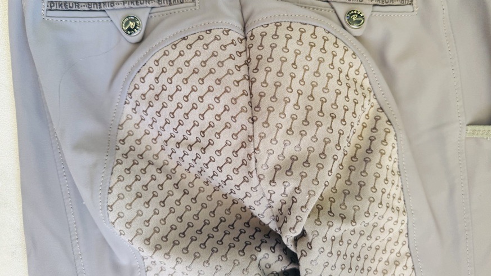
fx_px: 351
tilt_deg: -87.2
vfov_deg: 42.6
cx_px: 253
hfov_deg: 69.9
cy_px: 106
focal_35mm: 27
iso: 50
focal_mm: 6.76
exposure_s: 1/122
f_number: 1.78
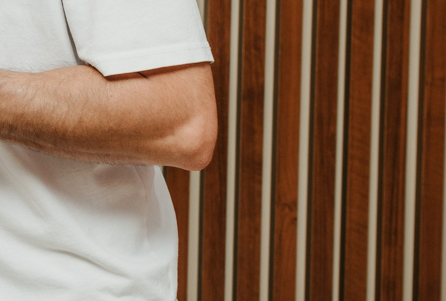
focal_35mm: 134
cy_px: -147
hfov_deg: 14.4
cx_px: -192
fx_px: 1666
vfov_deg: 10.0
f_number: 4
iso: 200
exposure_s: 1/160
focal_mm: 36
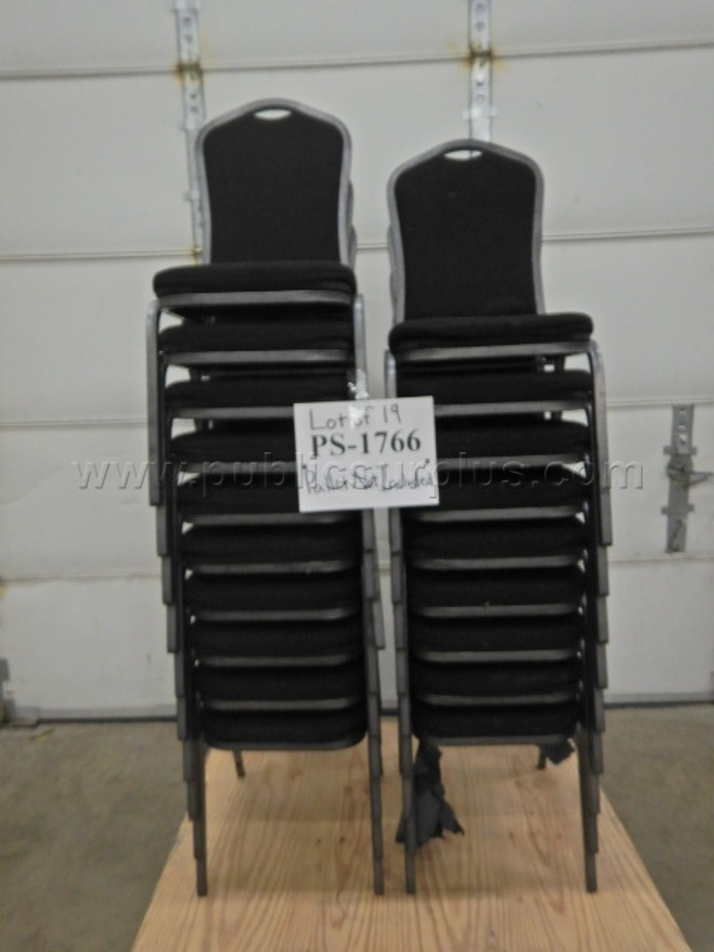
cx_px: 357
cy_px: 476
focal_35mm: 24
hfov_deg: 56.8
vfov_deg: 71.6
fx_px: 660
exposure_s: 1/30
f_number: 2.8
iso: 360
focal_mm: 4.3
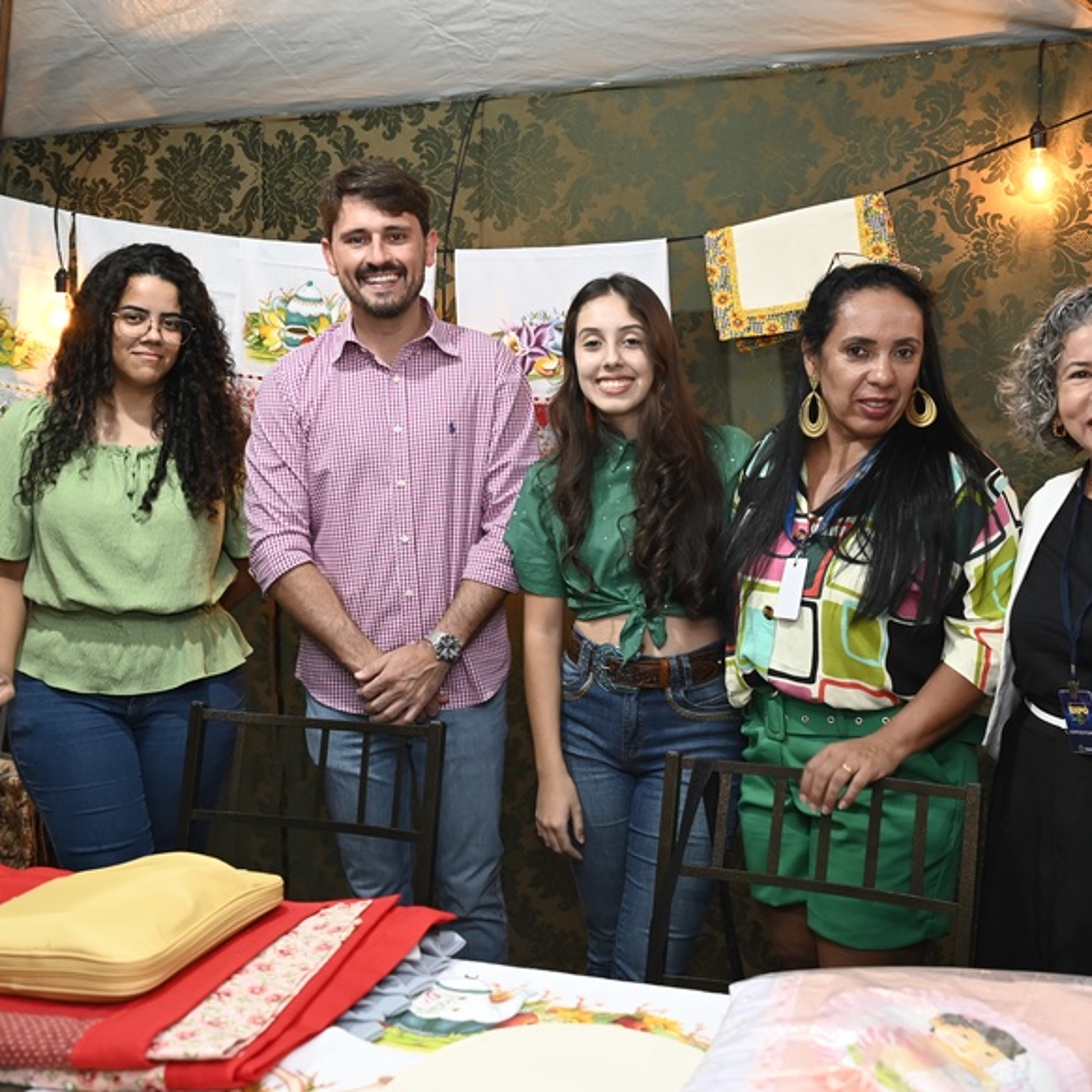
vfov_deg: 43.9
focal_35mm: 38
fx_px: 1356
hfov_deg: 43.7
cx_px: 631
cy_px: 548
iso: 1250
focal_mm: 29
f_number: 4
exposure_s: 1/60
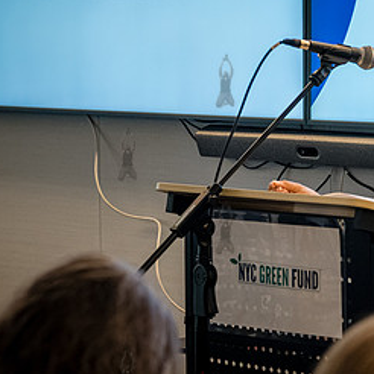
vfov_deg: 11.6
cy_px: 154
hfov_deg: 11.4
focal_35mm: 151
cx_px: 420
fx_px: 1846
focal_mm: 73
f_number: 4.5
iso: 5000
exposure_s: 1/250
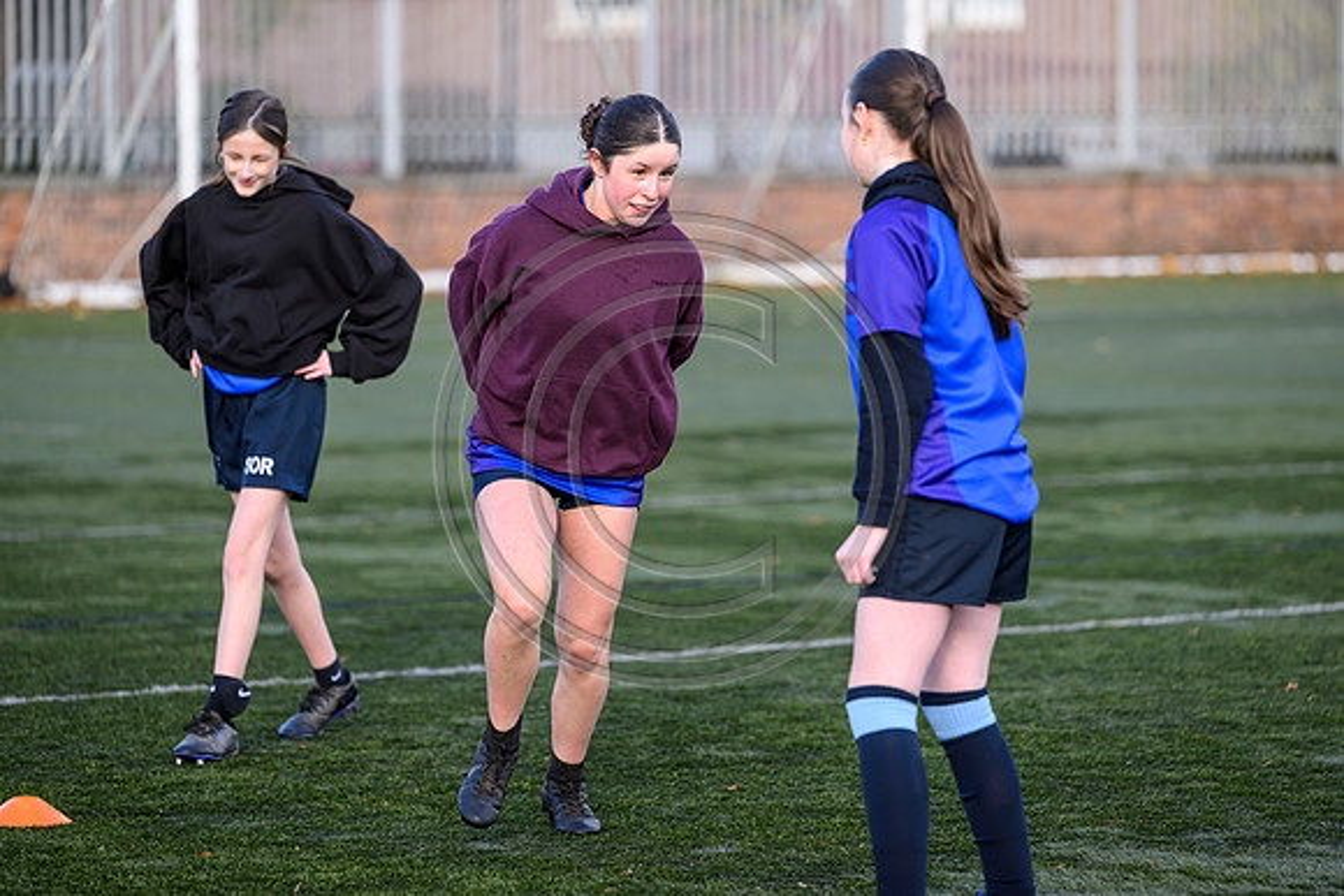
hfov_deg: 11.4
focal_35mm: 180
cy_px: 448
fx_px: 6721
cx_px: 672
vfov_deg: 7.6
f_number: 3.5
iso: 500
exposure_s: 1/1000
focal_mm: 180
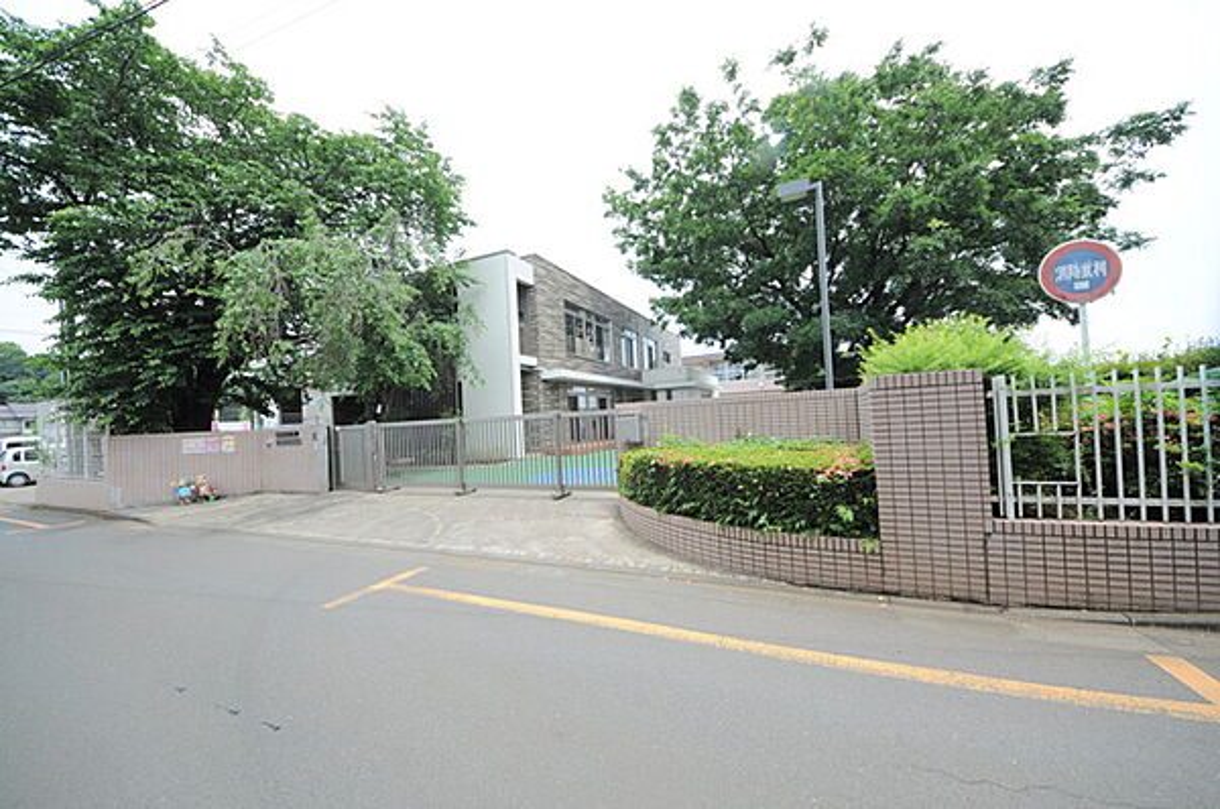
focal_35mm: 12
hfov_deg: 112.7
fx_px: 406
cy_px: 404
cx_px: 610
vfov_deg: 89.8
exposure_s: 1/200
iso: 200
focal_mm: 8
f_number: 7.1
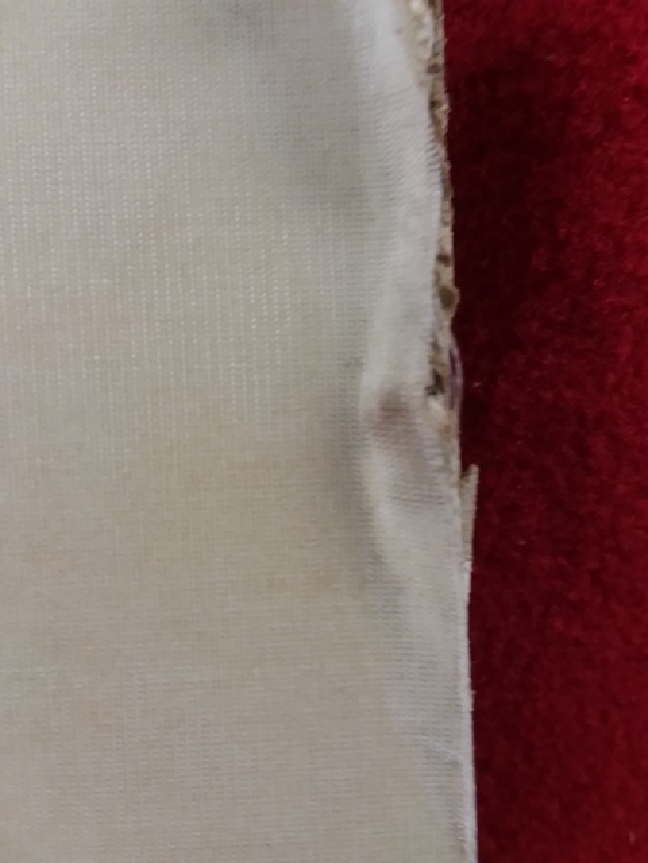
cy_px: 432
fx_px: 724
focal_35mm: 29
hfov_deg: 48.2
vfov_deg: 61.7
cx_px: 324
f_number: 1.9
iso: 100
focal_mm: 2.47
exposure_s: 1/30
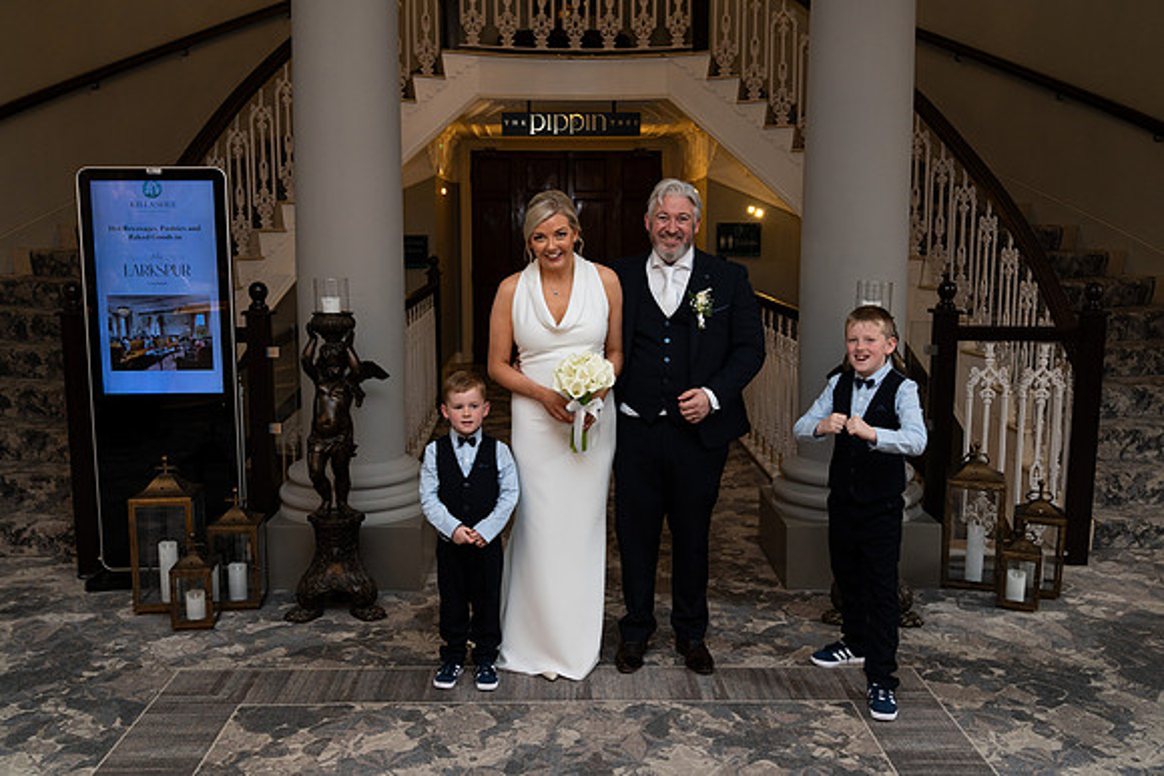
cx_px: 582
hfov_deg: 55.8
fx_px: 1100
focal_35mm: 34
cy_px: 388
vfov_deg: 38.9
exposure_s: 1/160
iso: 1000
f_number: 4
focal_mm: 34
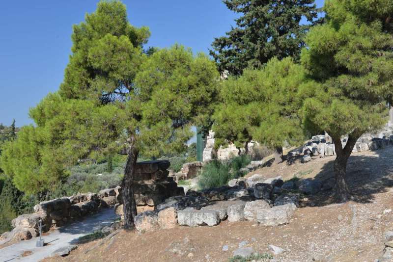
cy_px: 131
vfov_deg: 36.9
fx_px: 393
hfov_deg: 53.1
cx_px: 196
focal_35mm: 36
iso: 560
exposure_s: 1/320
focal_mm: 36
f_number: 9
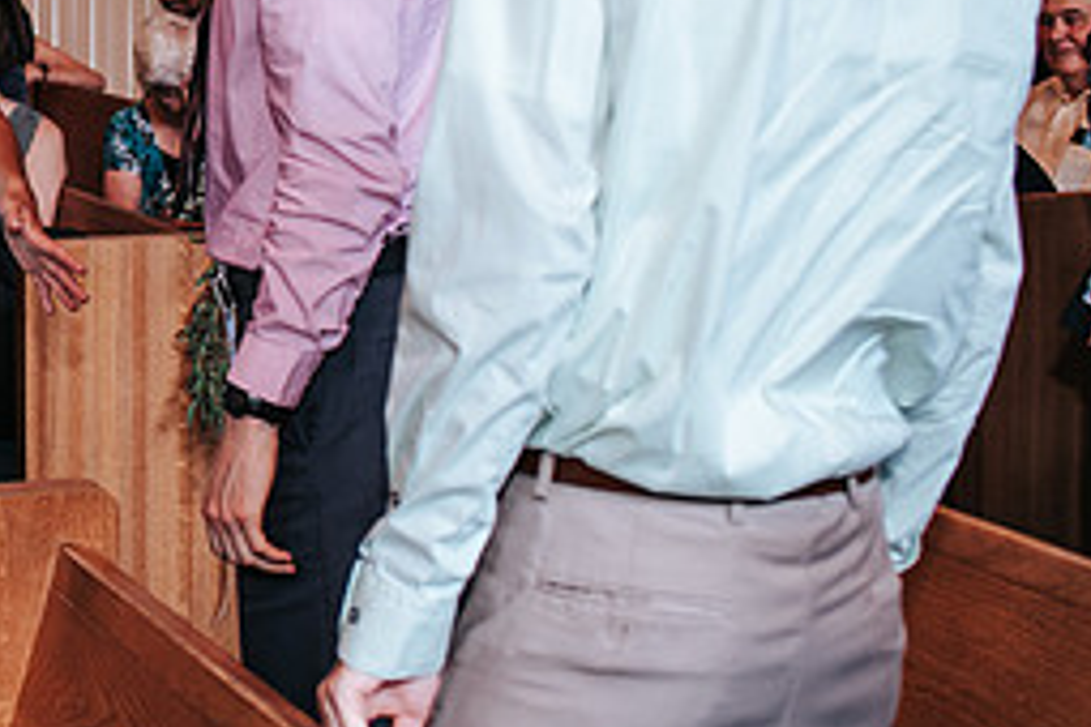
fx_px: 2576
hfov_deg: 22.2
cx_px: -202
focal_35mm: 85
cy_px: 41
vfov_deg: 15.8
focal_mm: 35
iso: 500
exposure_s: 1/125
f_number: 3.2
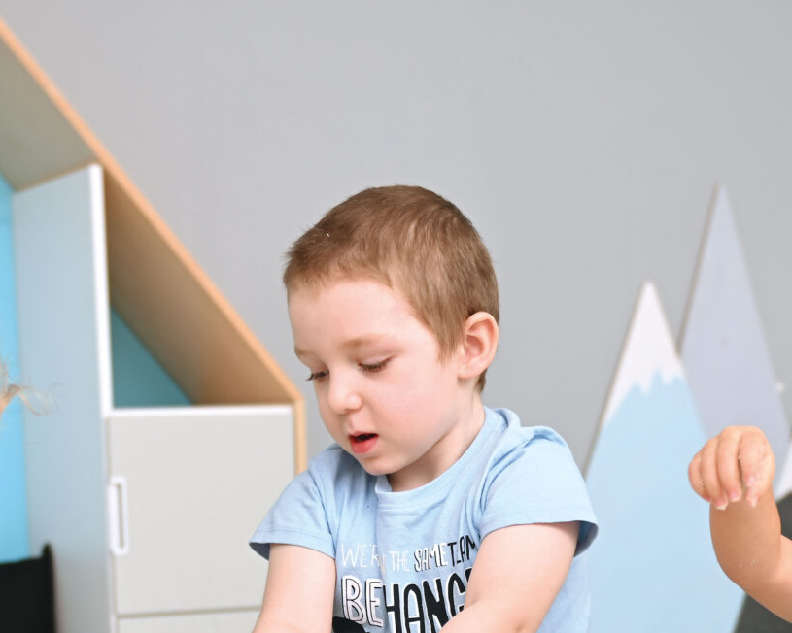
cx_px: 453
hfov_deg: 21.2
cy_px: 751
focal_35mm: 90
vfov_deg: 16.4
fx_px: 2110
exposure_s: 1/200
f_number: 2.8
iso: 64
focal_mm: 31
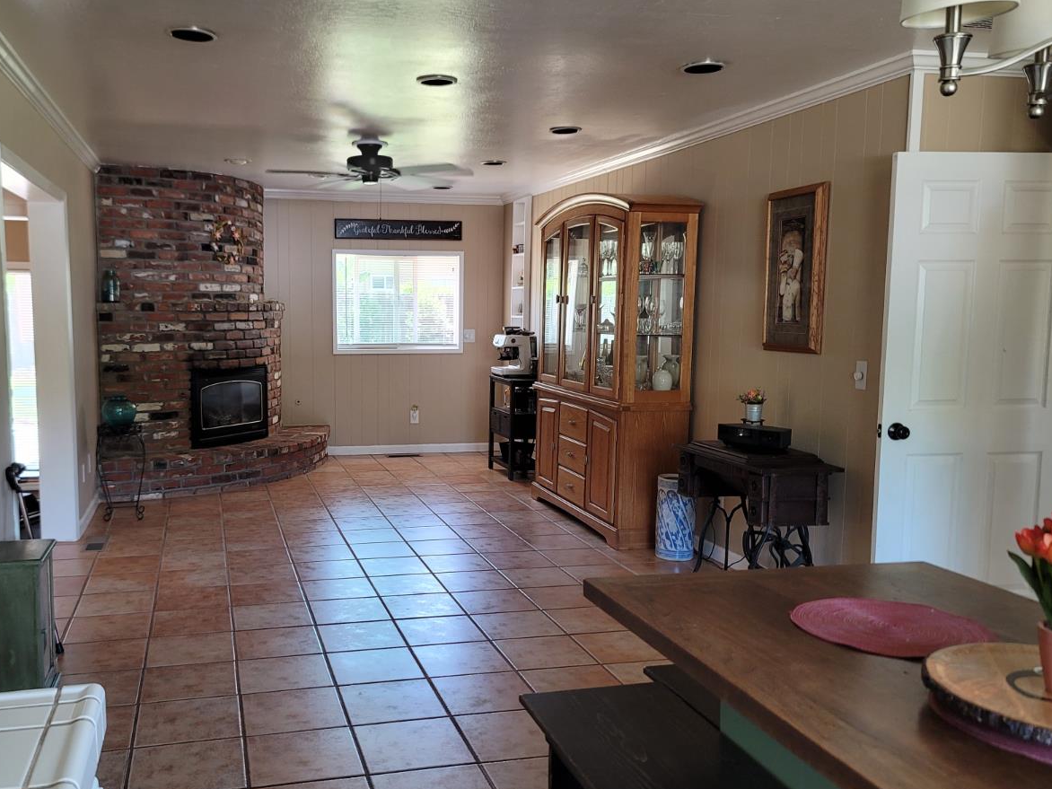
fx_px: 972
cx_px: 401
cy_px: 431
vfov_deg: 44.1
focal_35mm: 32
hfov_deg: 56.2
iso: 200
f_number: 1.8
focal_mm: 7
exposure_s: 1/60
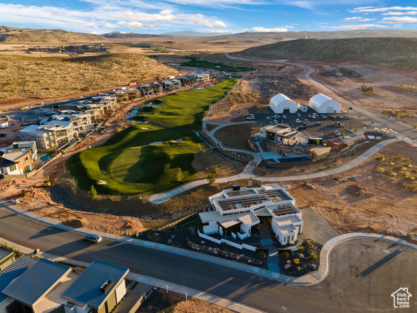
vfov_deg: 56.8
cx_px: 208
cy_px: 156
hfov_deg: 71.6
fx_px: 289
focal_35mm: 24
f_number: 2.8
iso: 100
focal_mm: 4.5
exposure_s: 1/240
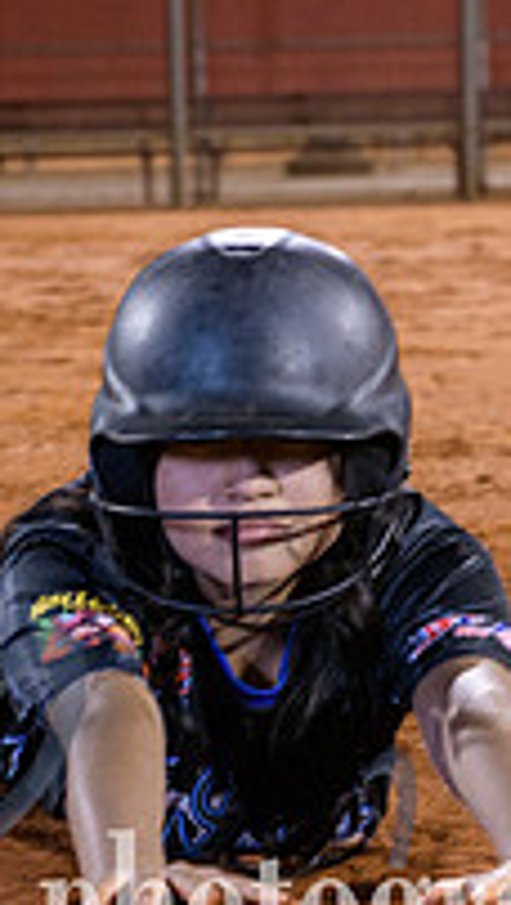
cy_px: 815
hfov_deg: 7.5
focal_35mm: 163
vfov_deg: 13.1
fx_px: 3917
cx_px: 229
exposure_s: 1/80
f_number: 5
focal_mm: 70
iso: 2000
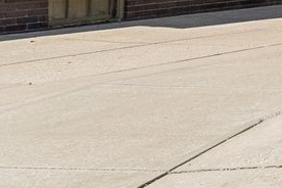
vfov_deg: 15.3
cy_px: -159
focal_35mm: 76
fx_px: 595
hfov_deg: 13.7
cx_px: 738
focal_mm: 14
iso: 200
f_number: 8
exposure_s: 1/500
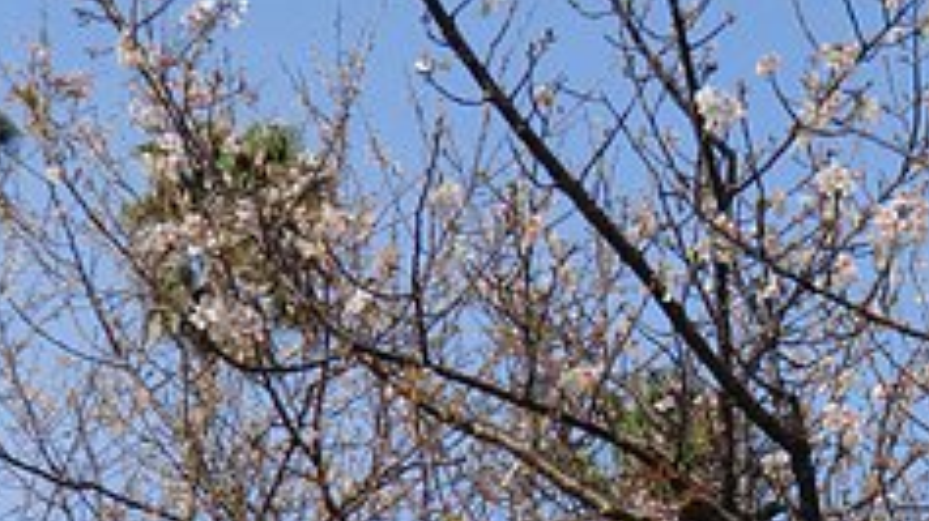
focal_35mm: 80
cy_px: 419
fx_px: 1970
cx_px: 882
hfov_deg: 25.5
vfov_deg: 15.0
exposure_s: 1/800
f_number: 3.6
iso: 64
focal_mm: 6.1
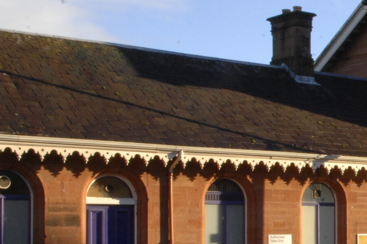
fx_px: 1002
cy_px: 202
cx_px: 513
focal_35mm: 98
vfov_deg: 13.8
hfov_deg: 18.8
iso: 400
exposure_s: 1/30
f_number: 22
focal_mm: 23
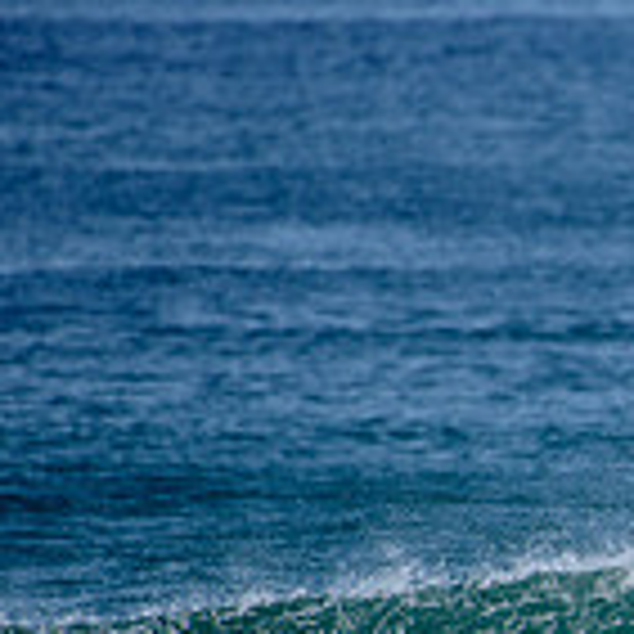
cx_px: 1223
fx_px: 36242
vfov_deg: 1.0
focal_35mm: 1749
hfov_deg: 1.0
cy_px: 798
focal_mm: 500
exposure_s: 1/2500
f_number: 6.3
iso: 250
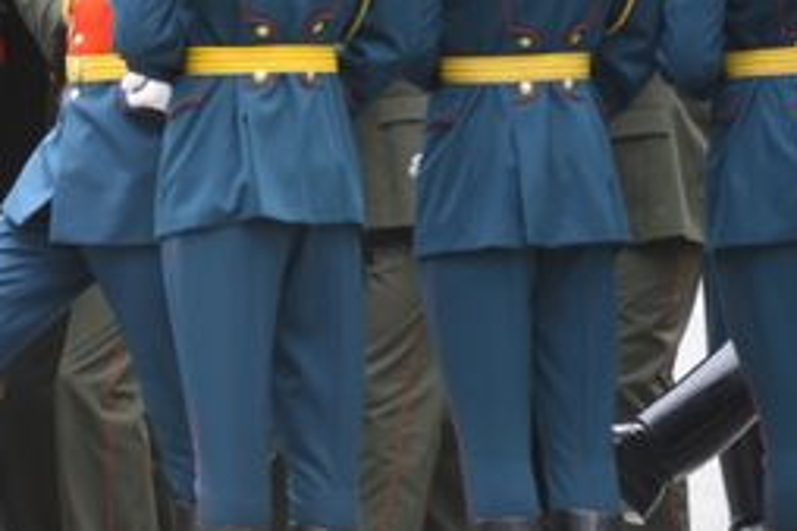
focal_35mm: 550
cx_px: 118
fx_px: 12168
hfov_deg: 3.7
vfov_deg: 2.5
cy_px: 101
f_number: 2.8
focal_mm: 200
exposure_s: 1/640
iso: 320
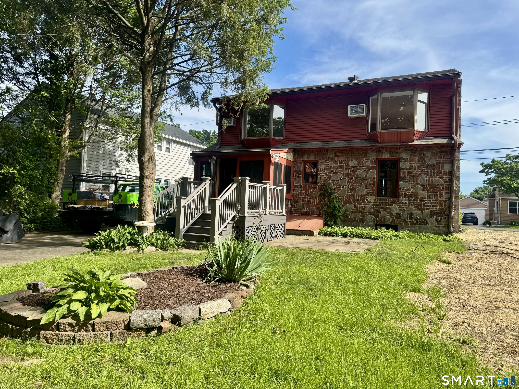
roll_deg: -2.4
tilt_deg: +1.8
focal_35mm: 24
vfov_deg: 56.8
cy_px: 194
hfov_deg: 71.6
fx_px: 360
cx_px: 260
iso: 80
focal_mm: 6.76
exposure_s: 1/2506
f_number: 1.78
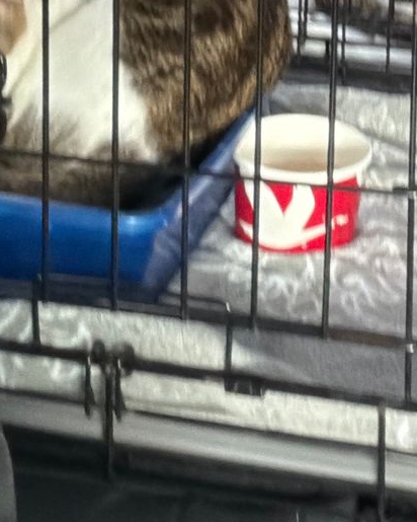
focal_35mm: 97
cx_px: 467
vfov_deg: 17.9
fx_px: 1496
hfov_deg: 15.4
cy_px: -234
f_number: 1.9
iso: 400
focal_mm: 2.71
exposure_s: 1/36
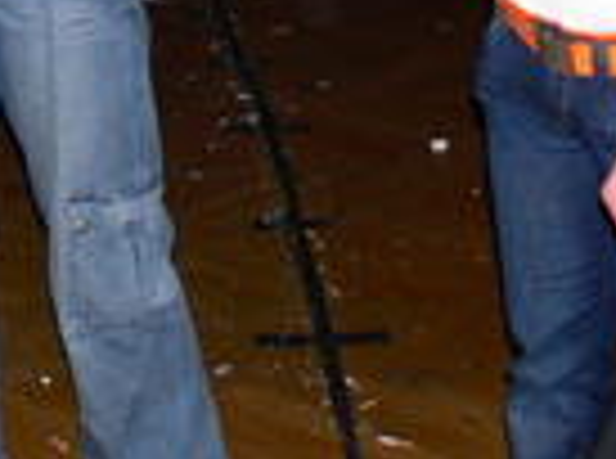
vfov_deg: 11.6
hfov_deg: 16.0
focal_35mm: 121
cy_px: -238
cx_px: 4
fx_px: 2148
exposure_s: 1/30
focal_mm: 7.4
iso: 100
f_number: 2.8
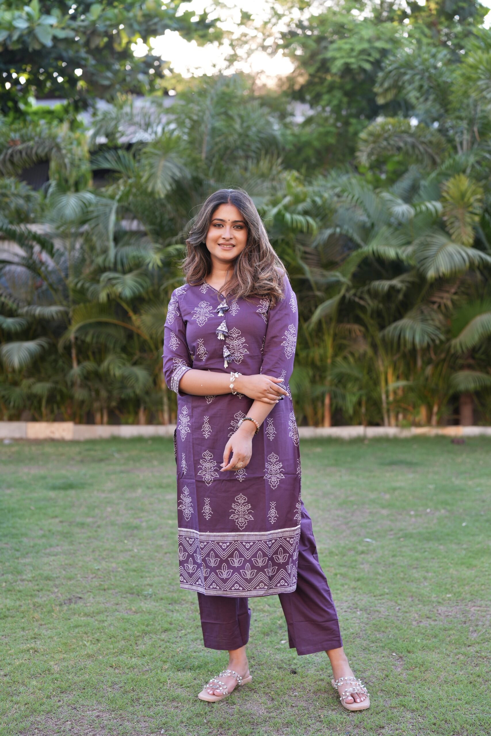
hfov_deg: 27.0
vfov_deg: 39.6
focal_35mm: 50
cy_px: 368
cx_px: 246
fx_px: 1023
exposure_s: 1/640
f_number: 2.5
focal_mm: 50
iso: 250
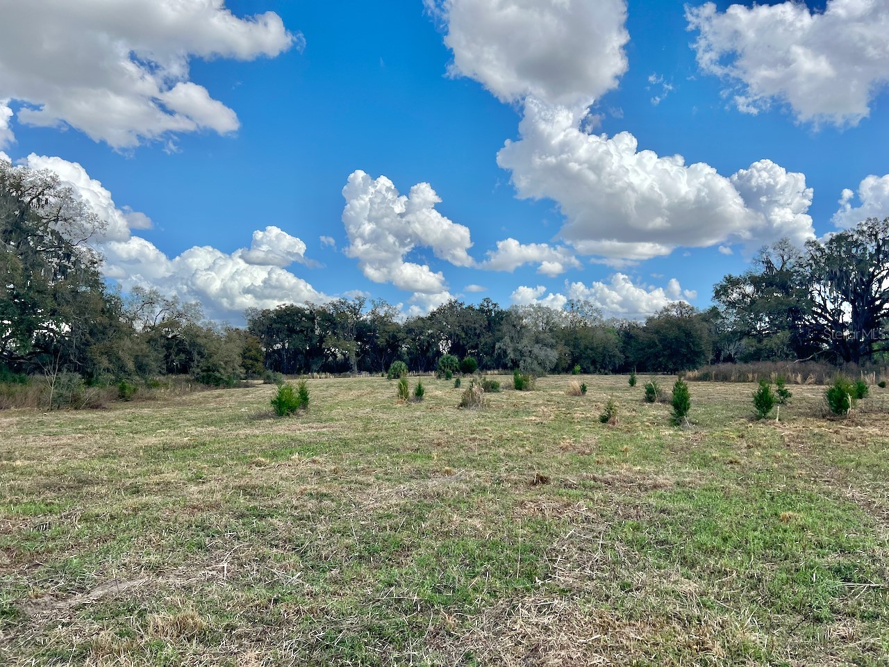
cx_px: 444
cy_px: 334
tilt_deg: +1.9
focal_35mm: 26
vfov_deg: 53.1
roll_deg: +0.5
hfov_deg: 67.3
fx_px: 668
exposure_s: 1/5882
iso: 50
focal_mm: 5.7
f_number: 1.5
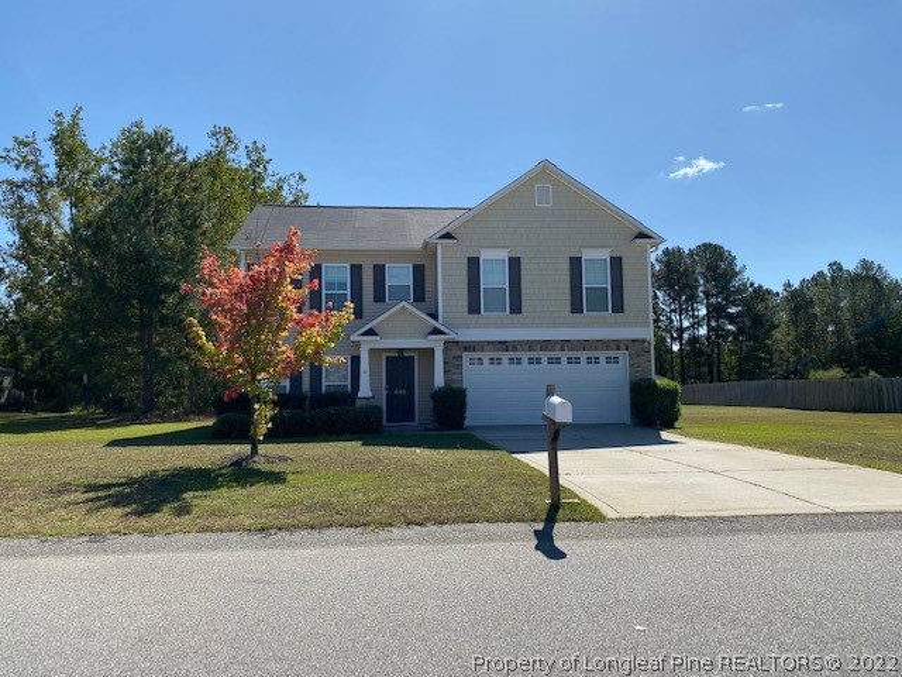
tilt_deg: +4.1
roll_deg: +0.9
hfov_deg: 67.3
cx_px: 451
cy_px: 338
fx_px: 677
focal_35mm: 26
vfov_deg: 53.1
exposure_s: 1/3215
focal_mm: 4.25
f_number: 1.8
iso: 32
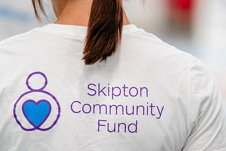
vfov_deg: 4.7
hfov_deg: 7.0
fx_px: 1853
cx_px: 104
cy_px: 91
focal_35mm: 295
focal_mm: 200
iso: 2500
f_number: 2.8
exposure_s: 1/400
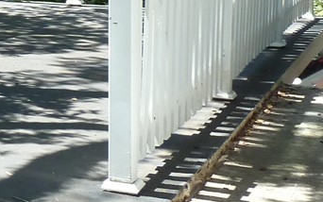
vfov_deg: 10.4
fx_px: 1092
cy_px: -45
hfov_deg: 14.0
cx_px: -334
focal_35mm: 124
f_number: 4
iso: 80
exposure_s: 1/125
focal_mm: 4.1
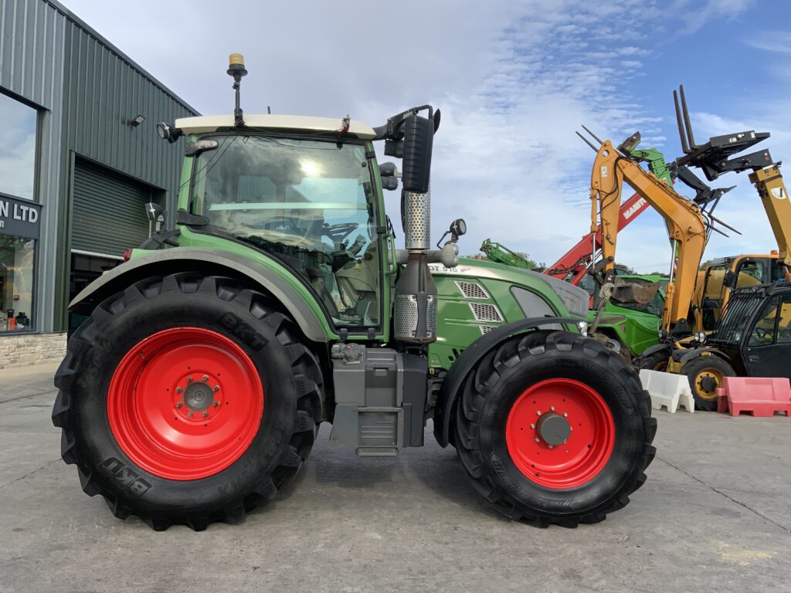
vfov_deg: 48.2
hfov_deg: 61.7
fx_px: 663
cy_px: 296
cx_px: 396
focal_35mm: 29
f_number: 1.8
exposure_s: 1/1279
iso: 16
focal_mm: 3
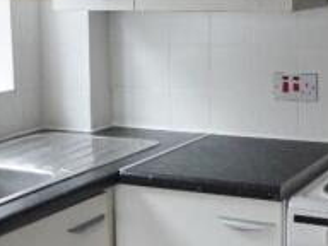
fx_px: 805
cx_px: 192
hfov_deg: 23.0
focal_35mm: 85
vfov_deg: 17.4
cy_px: 115
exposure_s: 1/60
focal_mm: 14
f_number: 3.5
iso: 800
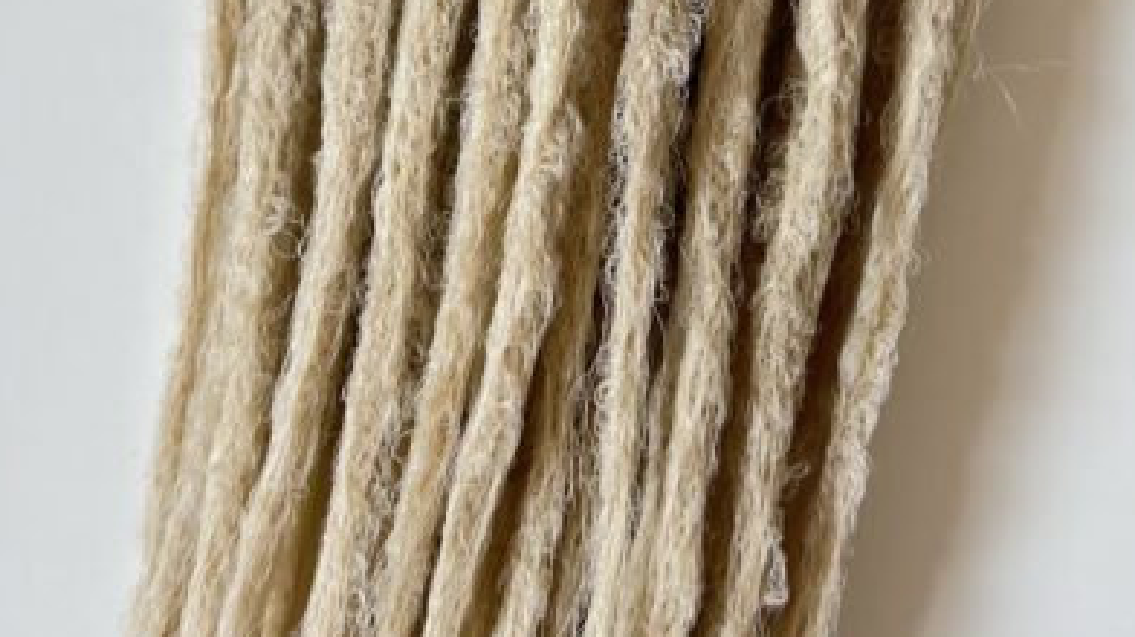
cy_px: -203
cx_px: 530
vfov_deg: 15.5
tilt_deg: -75.2
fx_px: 2226
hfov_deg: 28.6
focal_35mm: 74
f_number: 1.5
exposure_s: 1/121
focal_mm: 5.7
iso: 125
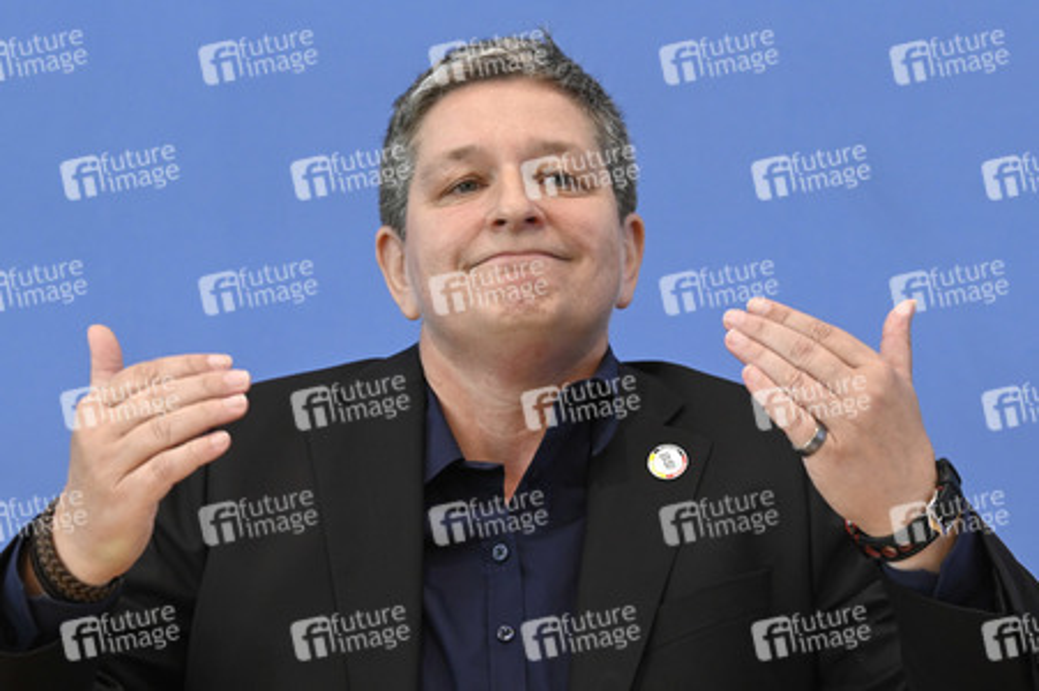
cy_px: 346
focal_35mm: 100
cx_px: 520
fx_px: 2884
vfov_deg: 13.7
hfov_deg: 20.4
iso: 3200
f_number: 5.6
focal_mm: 100
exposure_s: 1/800
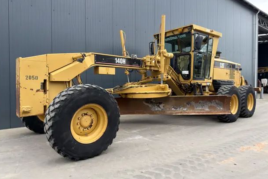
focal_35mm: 26
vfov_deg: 49.6
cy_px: 89
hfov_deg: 69.4
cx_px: 134
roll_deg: -0.3
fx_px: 194
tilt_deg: -1.0
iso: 80
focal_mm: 6.76
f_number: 1.78
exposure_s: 1/698
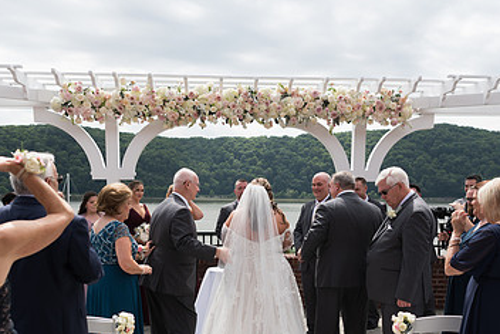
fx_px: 556
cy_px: 265
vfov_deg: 32.6
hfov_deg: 48.4
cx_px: 247
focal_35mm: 40
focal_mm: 24
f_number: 2.8
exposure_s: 1/1600
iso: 64
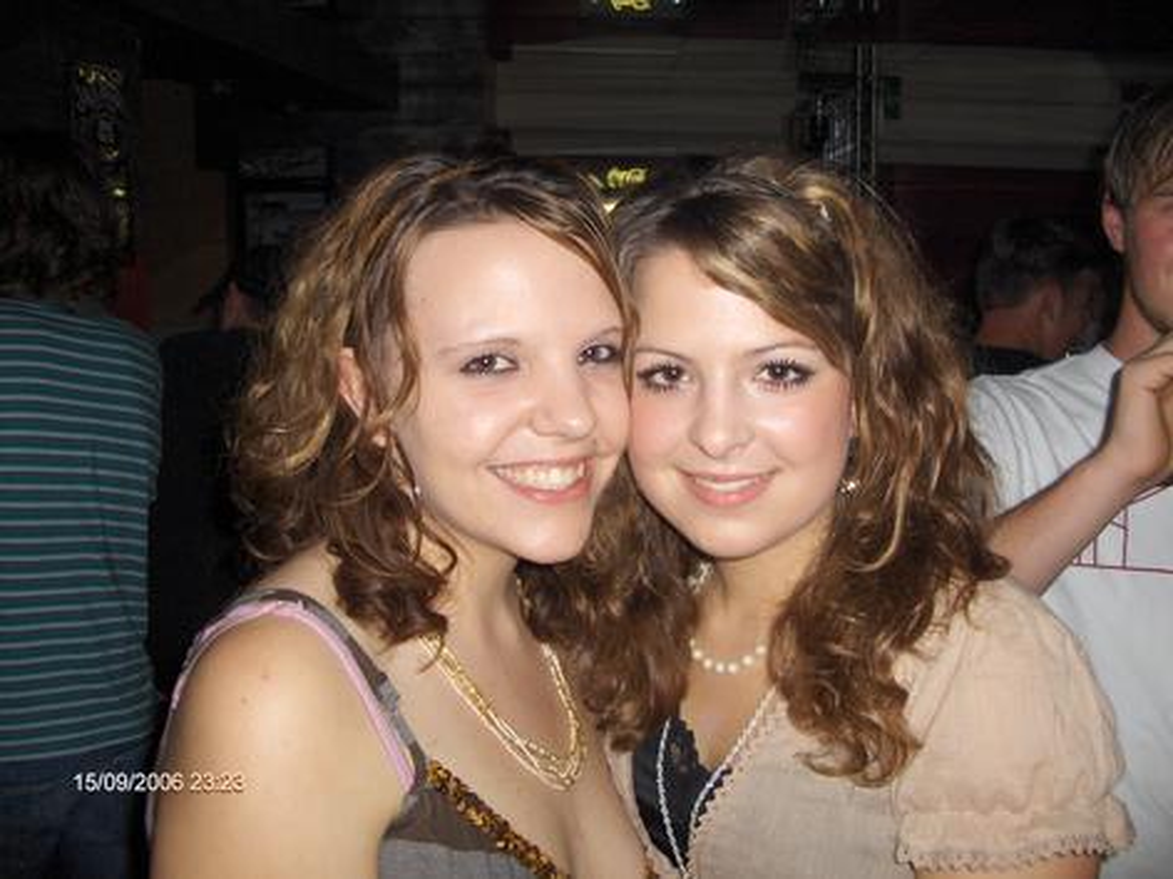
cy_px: 440
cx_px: 586
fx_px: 1186
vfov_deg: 40.7
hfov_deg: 52.6
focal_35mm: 35
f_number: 2.6
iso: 100
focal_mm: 5.8
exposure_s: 1/60
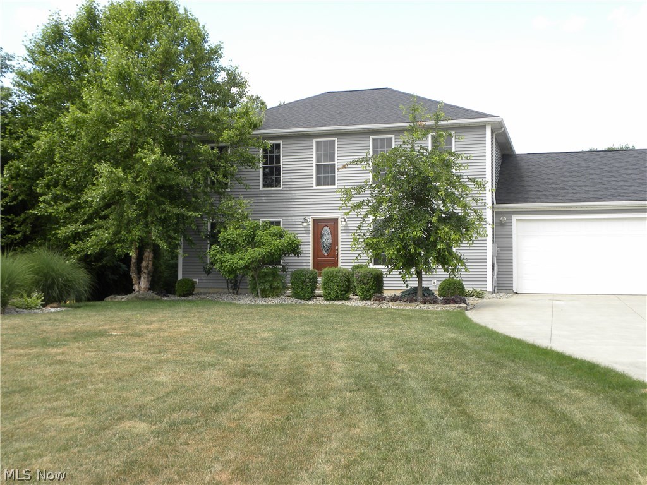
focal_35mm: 41
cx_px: 324
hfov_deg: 45.8
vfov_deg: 35.1
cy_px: 242
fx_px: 766
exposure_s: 1/208
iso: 91
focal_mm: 7.3
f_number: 5
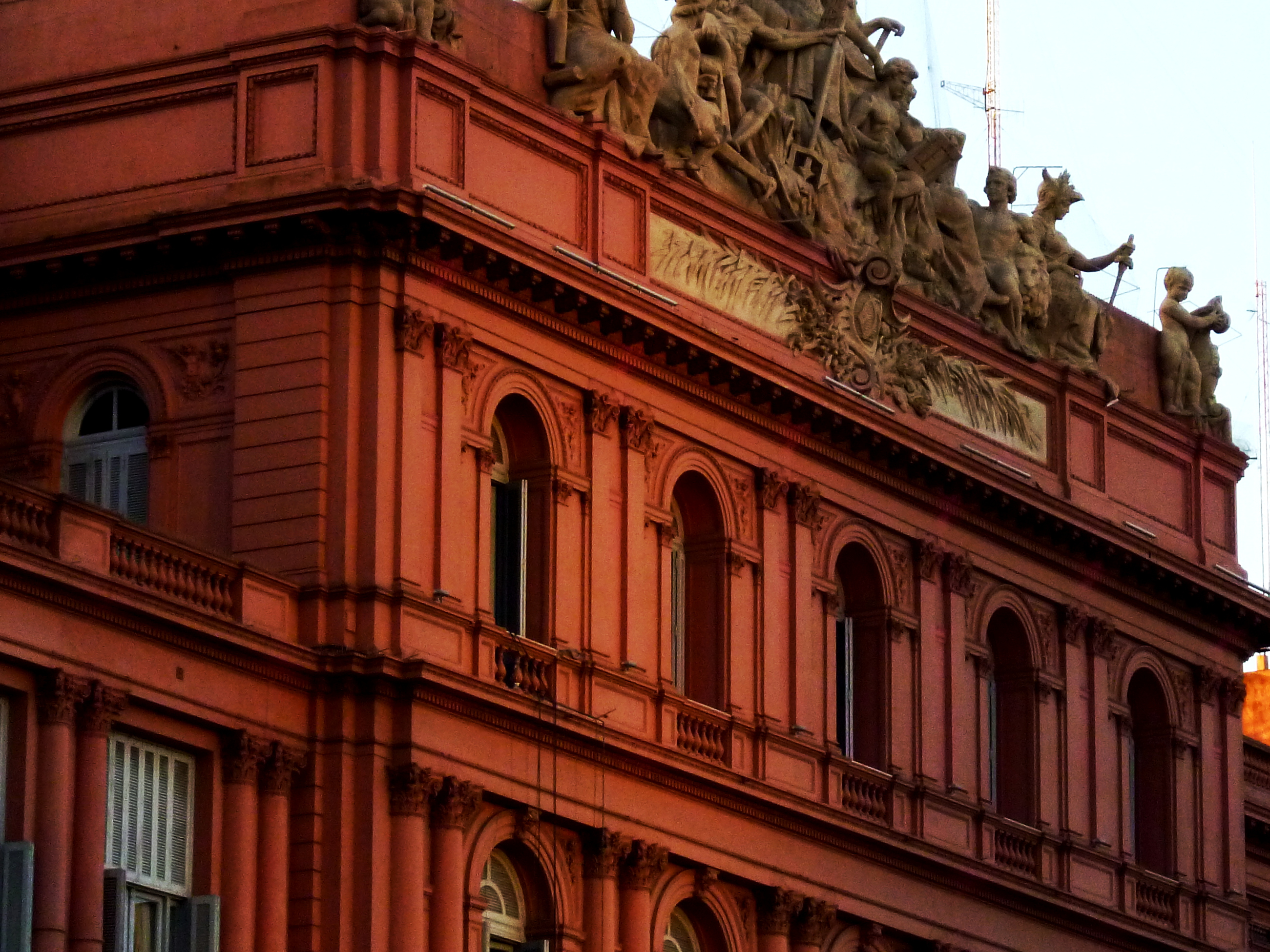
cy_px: 220
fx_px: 6824
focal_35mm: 186
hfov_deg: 10.6
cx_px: 839
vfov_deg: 8.0
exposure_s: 1/125
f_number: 6.5
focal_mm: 20
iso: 320
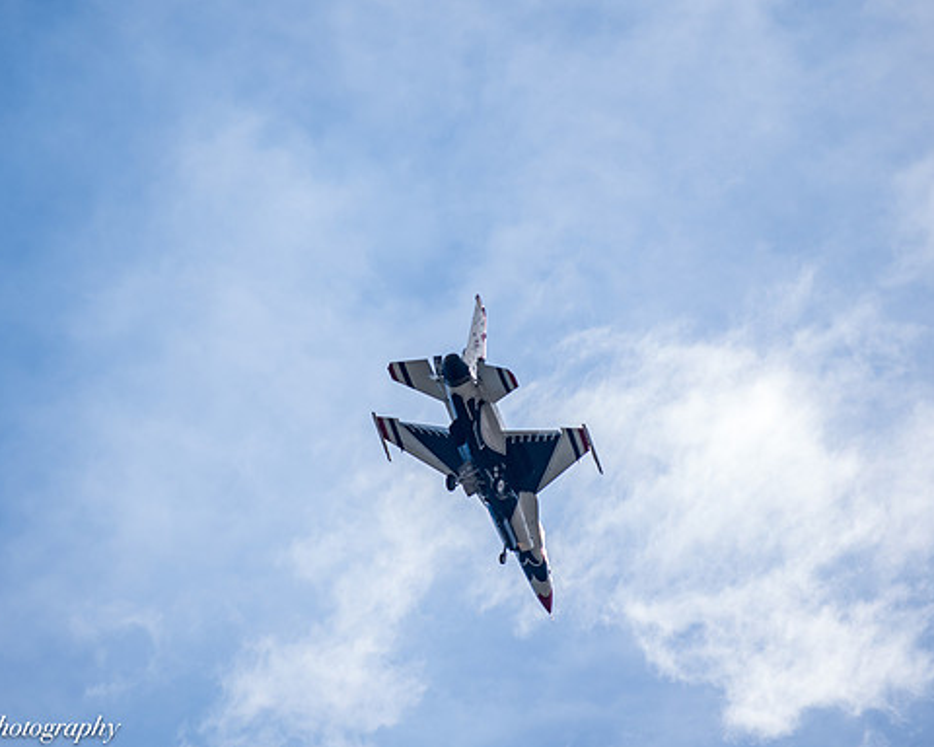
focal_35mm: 272
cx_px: 413
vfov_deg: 5.7
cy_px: 374
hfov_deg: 7.1
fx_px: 7519
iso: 100
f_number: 5
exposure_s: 1/1000
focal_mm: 200
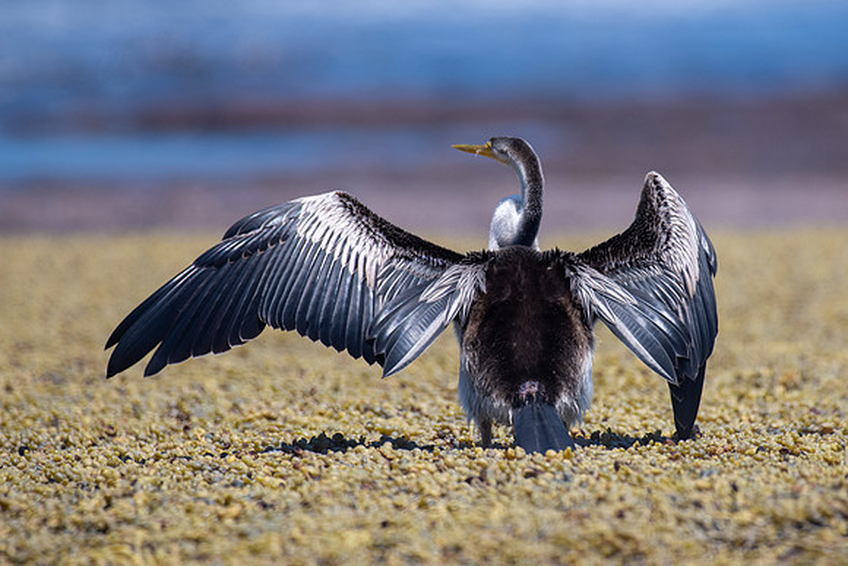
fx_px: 20172
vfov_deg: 1.6
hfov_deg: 2.4
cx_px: 539
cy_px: 237
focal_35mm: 856
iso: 140
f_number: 6.3
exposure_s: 1/800
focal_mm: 500
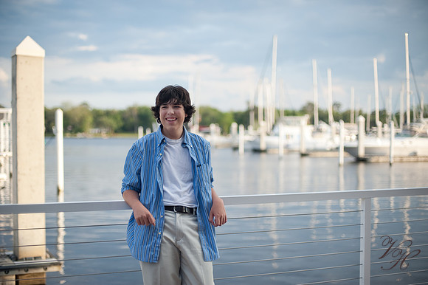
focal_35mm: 50
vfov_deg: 27.0
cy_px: 142
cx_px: 214
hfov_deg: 39.6
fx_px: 594
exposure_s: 1/2500
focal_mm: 50
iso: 200
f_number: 1.8
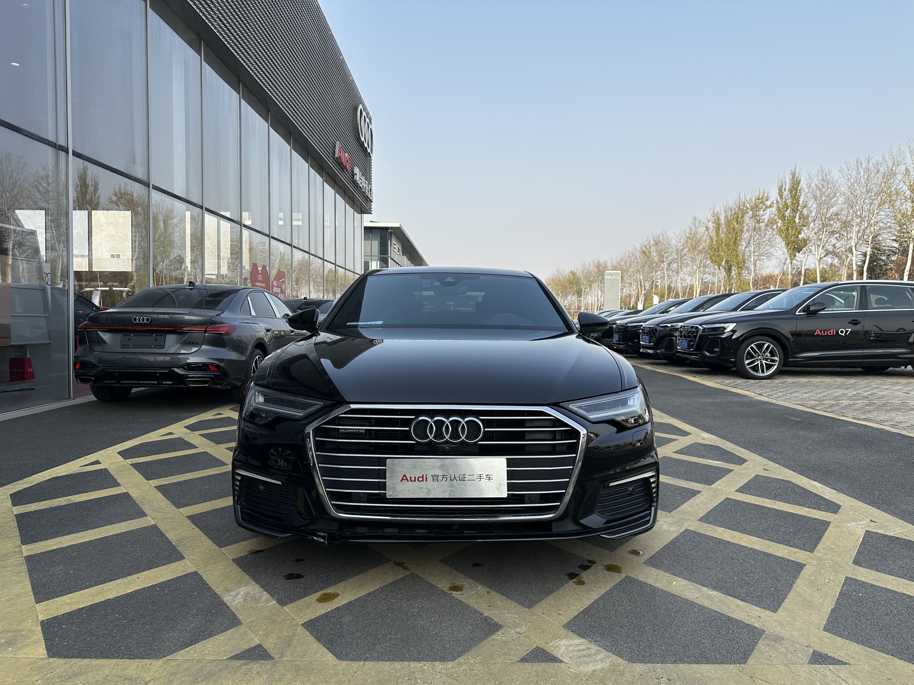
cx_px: 457
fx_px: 634
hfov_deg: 71.6
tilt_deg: -0.6
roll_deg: -1.1
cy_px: 342
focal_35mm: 24
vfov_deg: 56.8
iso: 80
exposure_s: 1/2410
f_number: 1.78
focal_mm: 6.86
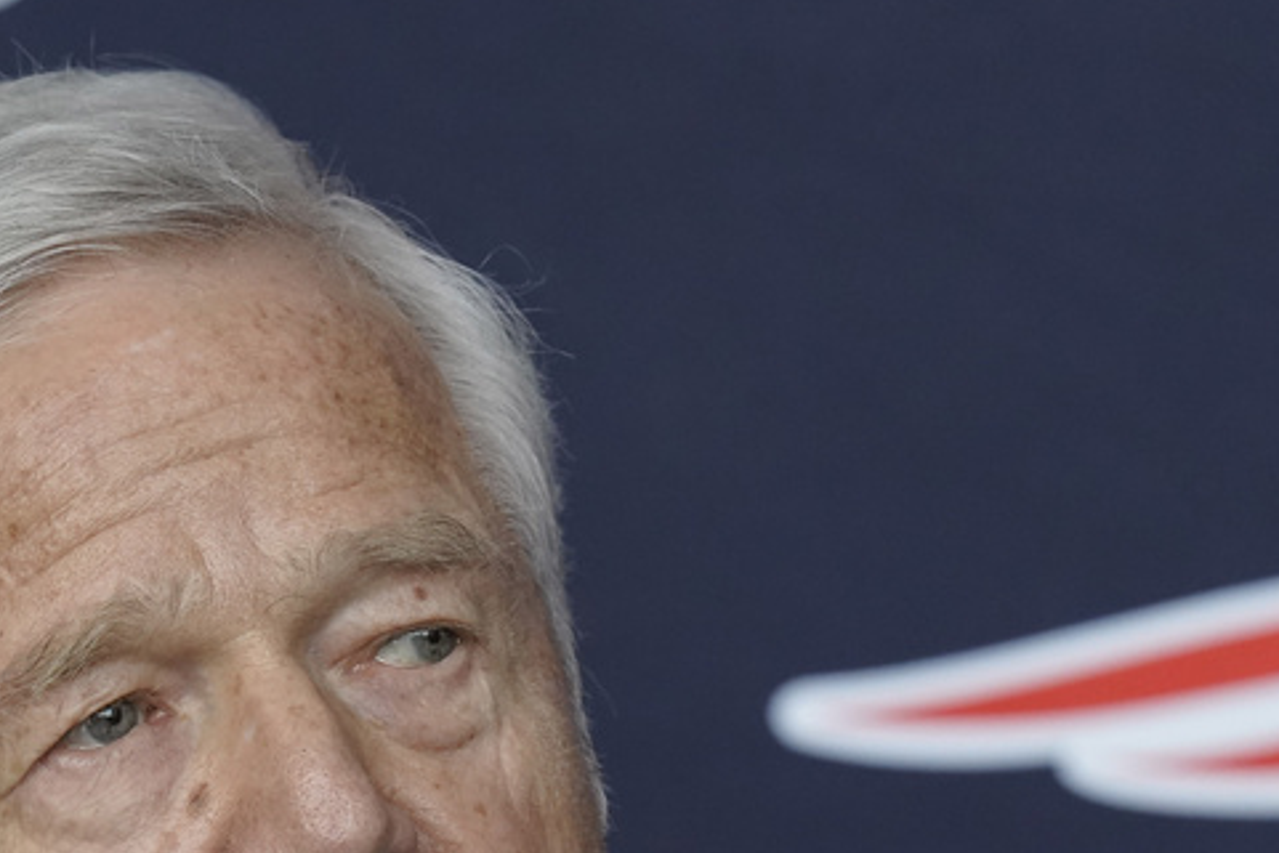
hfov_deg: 2.4
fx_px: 30241
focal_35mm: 851
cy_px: 889
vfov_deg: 1.6
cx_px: 819
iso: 4000
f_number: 6.3
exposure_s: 1/640
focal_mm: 400
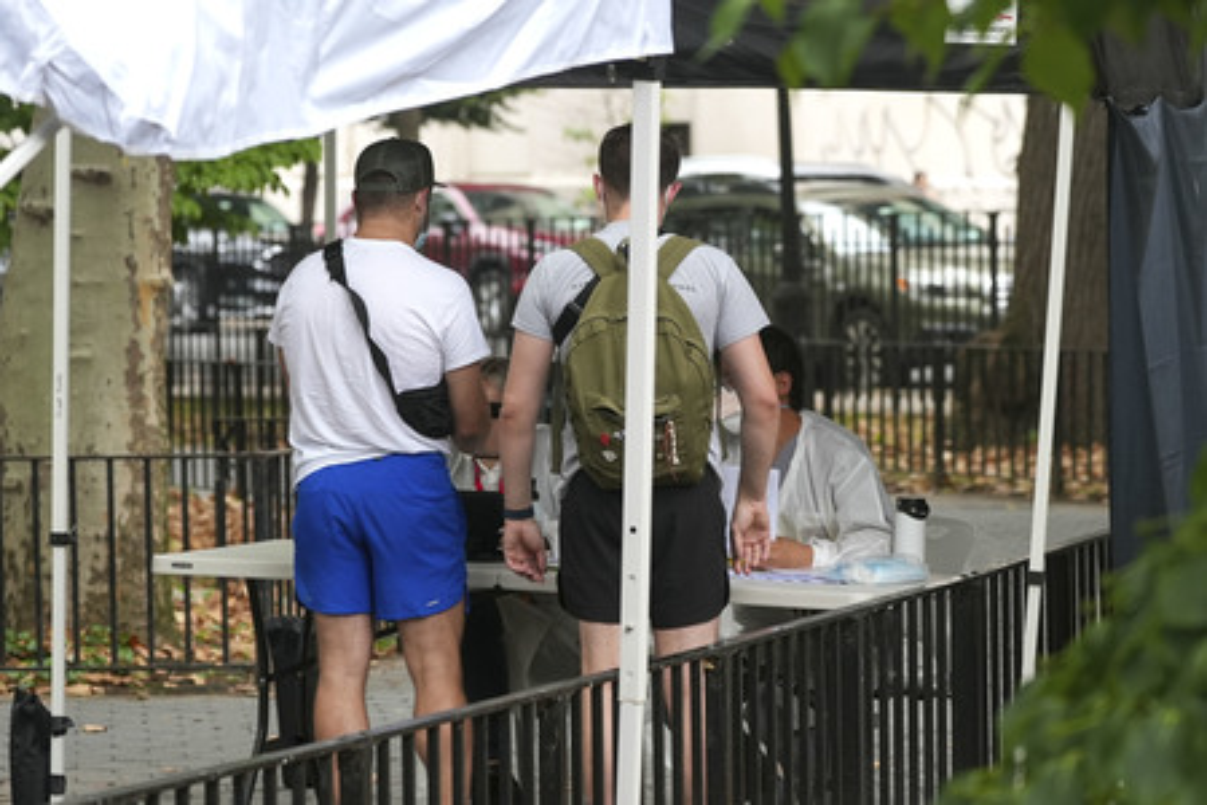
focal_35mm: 173
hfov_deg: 11.9
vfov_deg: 7.9
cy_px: 402
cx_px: 604
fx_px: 5800
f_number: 6.3
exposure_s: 1/400
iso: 2500
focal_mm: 173
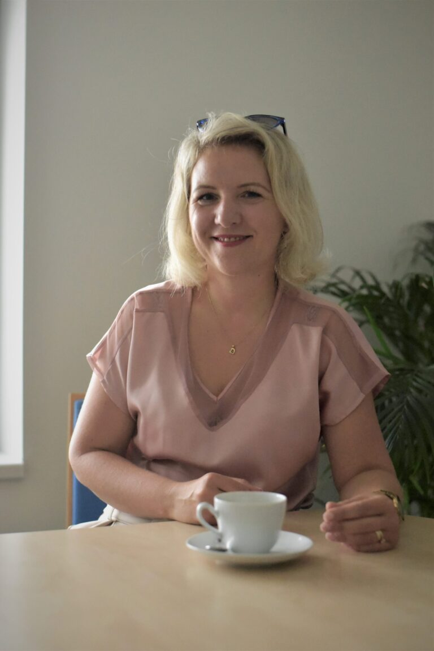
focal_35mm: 50
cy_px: 326
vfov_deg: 39.6
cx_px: 217
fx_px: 903
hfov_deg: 27.0
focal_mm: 50
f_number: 2.8
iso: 12800
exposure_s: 1/1250
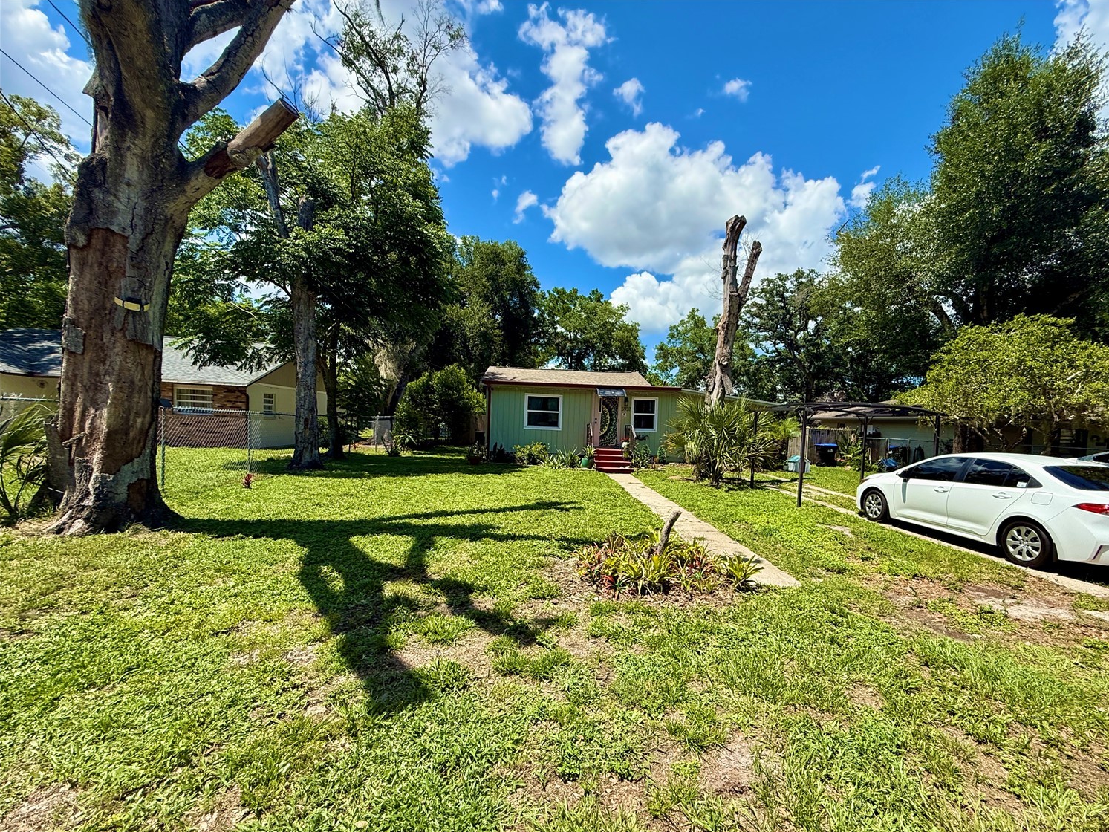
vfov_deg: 81.6
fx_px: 481
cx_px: 593
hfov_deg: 98.0
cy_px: 444
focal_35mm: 15
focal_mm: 2.22
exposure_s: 1/1848
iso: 64
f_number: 2.2
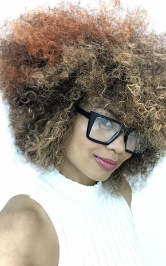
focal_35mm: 35
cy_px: 134
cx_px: 94
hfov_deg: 36.2
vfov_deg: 55.4
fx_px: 254
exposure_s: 1/30
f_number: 2.2
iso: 125
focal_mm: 2.87
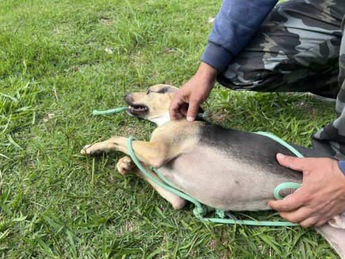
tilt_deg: -44.8
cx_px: 175
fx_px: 269
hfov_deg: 65.3
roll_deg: +4.1
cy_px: 134
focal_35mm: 27
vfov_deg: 51.4
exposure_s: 1/1224
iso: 50
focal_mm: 5.7
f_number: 1.5
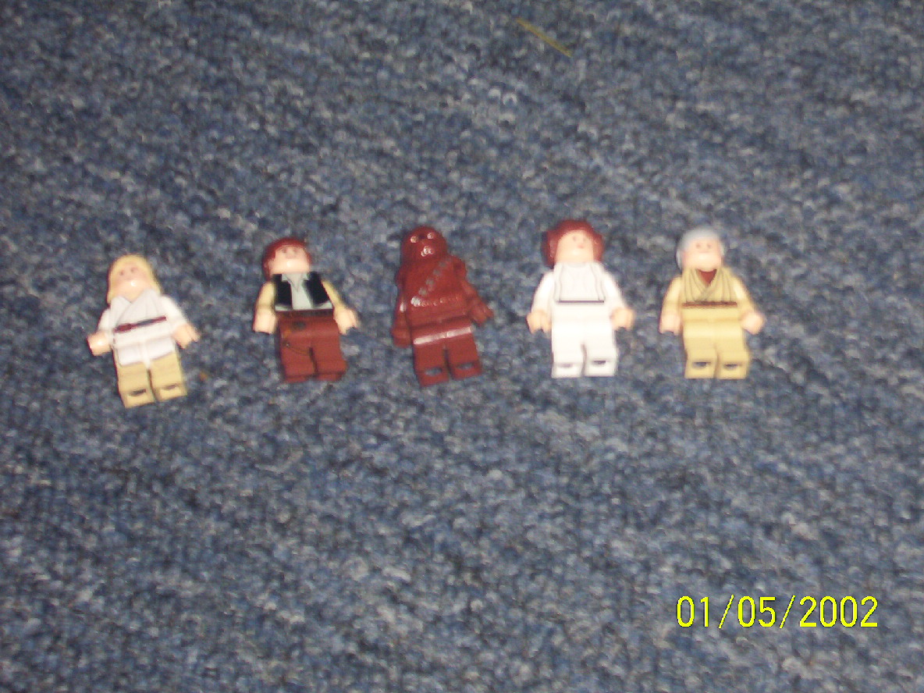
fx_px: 2456
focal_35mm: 92
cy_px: 346
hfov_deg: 21.3
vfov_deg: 16.1
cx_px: 462
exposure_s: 1/72.2
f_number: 4.33
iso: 140
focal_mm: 14.19
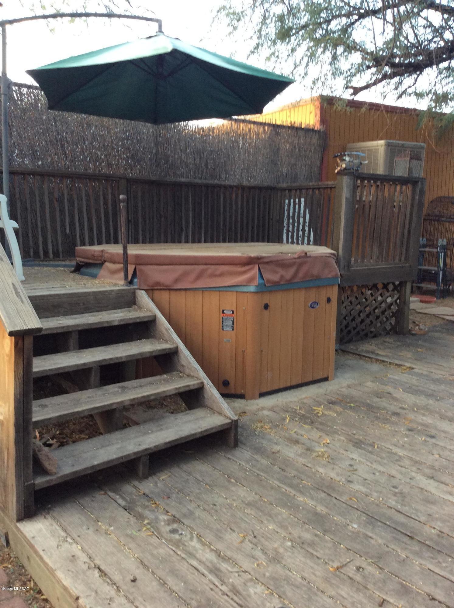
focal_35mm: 32
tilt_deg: -9.3
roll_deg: -0.8
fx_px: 561
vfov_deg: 56.9
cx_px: 227
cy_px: 304
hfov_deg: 44.0
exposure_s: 1/24
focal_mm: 3.3
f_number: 2.4
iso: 64
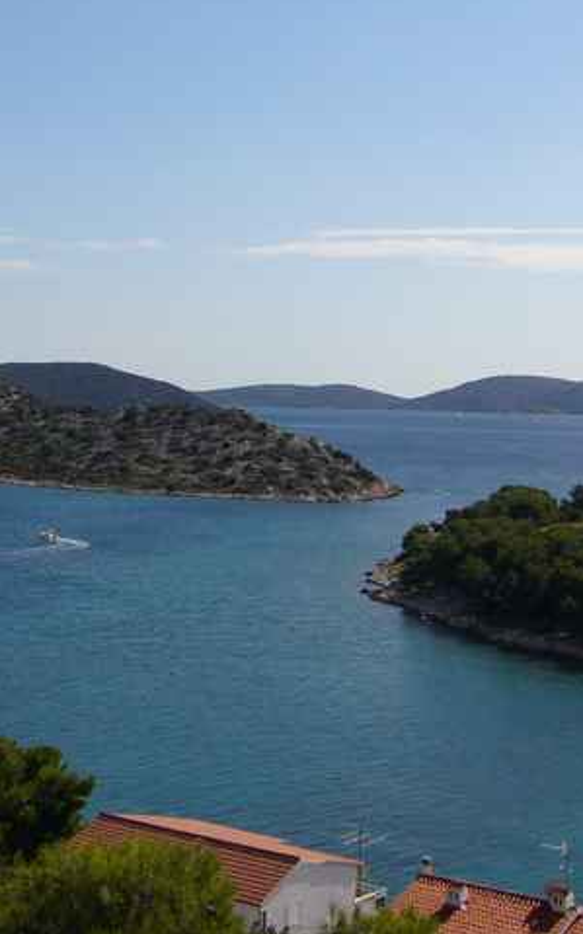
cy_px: 355
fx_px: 1578
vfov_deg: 32.8
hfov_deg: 20.8
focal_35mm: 62
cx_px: 154
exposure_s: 1/640
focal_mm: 5.8
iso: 80
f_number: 5.6
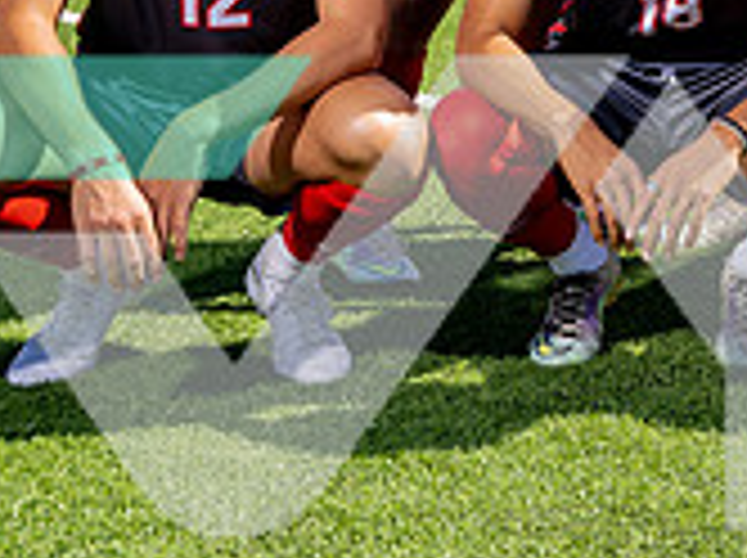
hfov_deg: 16.6
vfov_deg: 12.7
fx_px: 2392
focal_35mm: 111
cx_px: 1004
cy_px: -250
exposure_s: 1/250
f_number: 8
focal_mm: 33
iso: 100
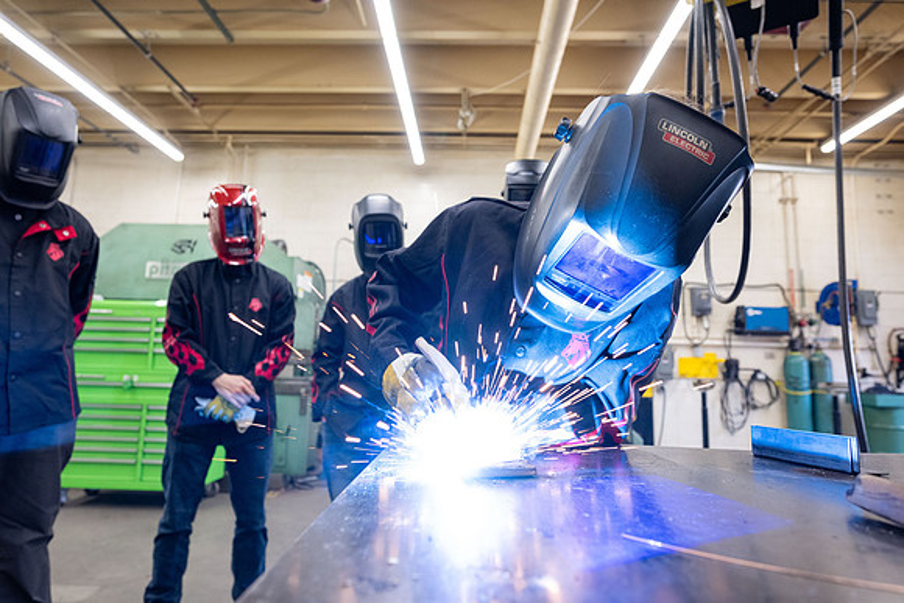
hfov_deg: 82.6
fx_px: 515
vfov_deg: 60.7
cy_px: 302
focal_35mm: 20
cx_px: 452
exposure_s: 1/200
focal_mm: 20.5
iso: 1600
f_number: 4
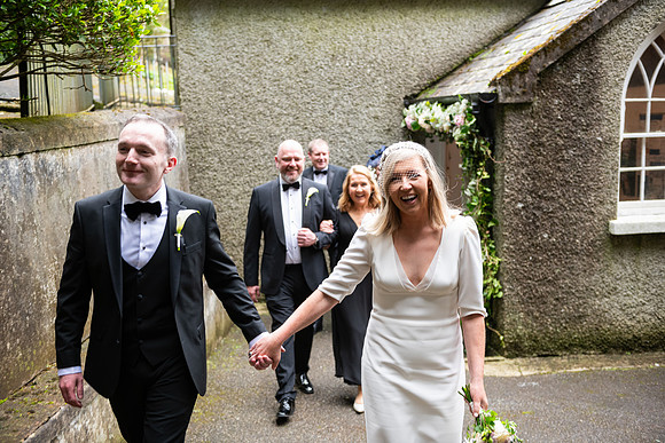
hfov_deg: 48.4
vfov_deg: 33.4
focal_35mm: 40
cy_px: 222
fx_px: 739
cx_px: 332
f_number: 3.5
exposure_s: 1/160
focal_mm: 40
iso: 400
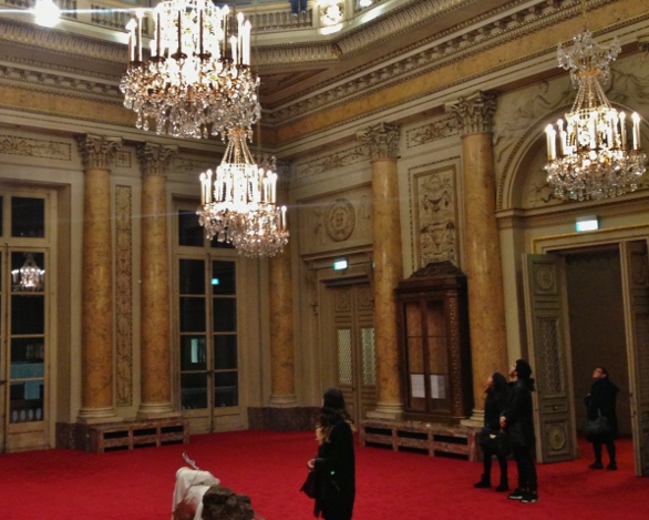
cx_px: 238
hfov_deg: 41.7
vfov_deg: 34.2
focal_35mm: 44
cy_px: 253
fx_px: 845
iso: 250
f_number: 2.4
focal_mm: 4.13
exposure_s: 1/20
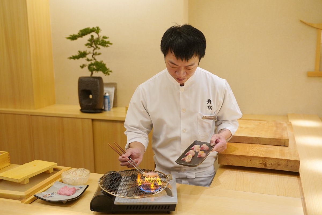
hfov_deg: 50.7
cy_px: 108
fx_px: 340
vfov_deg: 35.1
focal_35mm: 38
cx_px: 161
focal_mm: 38
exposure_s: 1/160
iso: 1600
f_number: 3.2
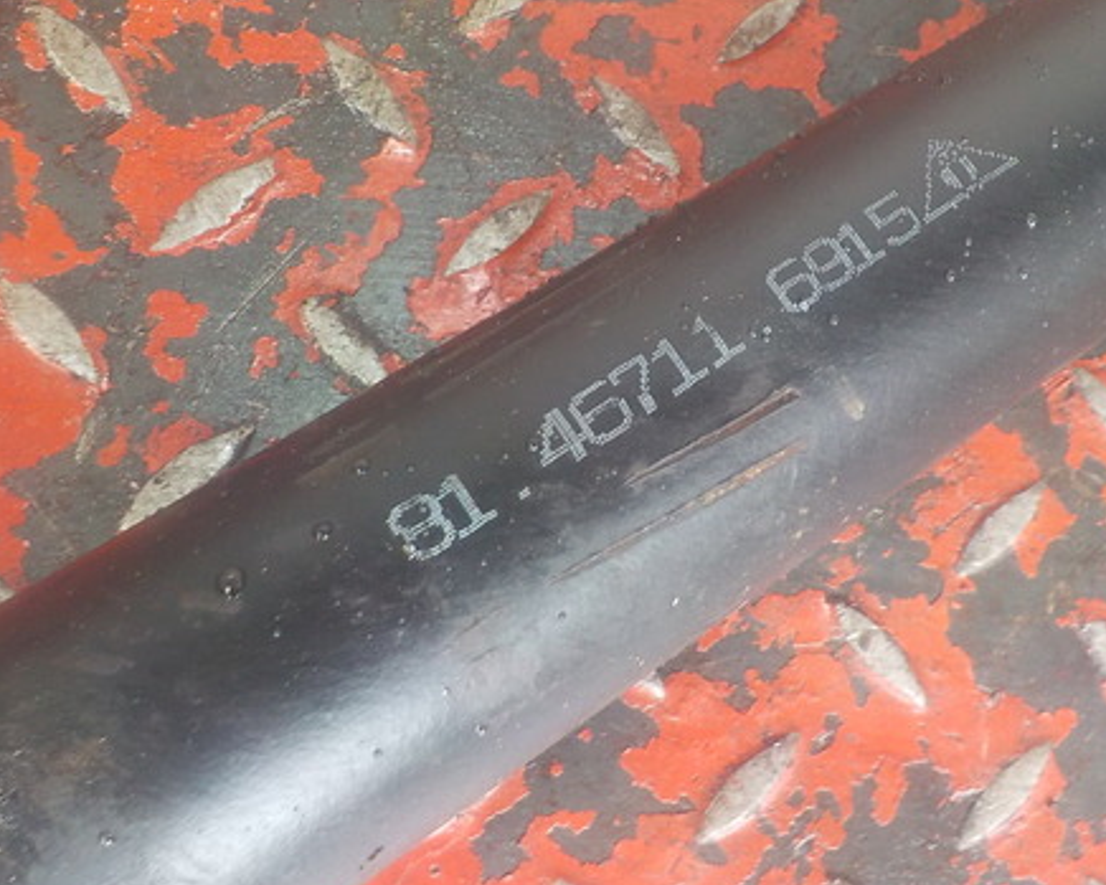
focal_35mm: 43
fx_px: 1408
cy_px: 347
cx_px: 685
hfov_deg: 42.6
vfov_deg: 34.8
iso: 250
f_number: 3.3
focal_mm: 4.1
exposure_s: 1/30
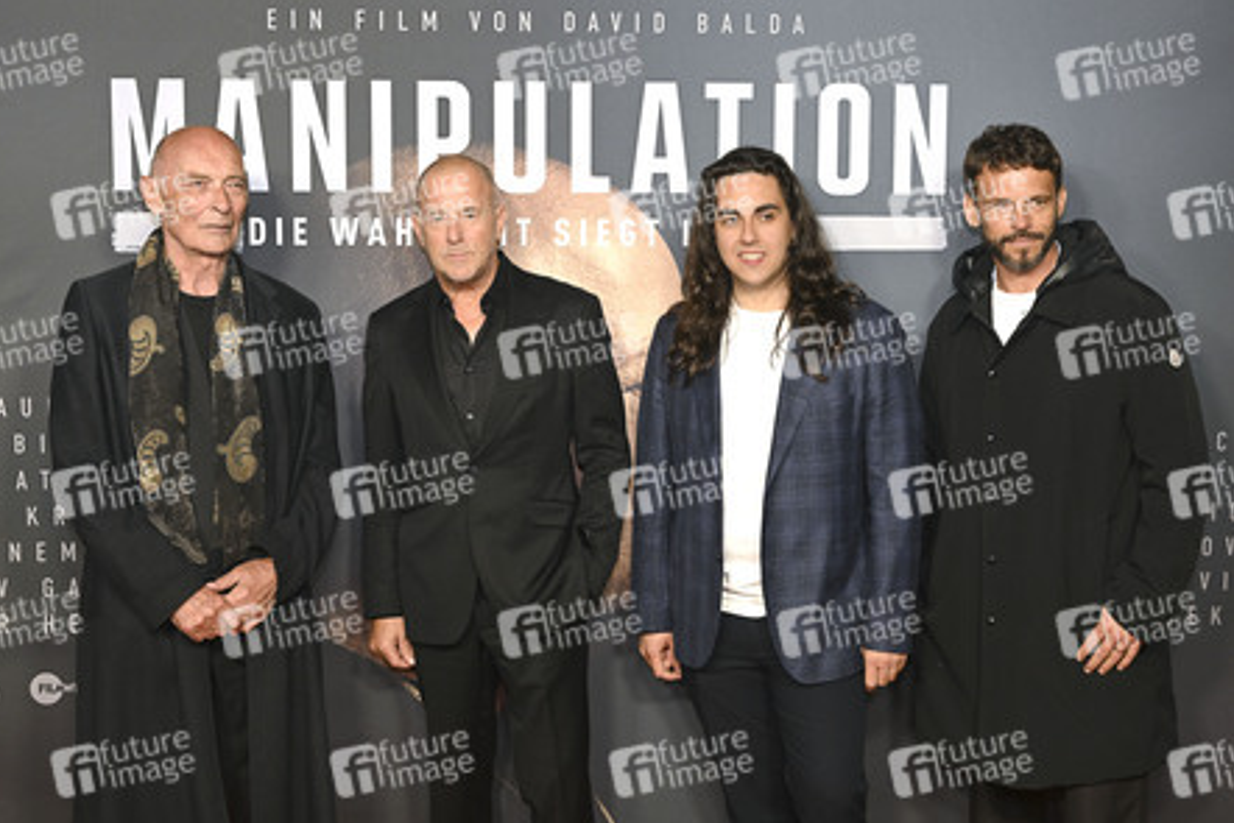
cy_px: 416
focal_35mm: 51
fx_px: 1749
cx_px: 607
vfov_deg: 26.5
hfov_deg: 38.9
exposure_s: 1/160
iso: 1600
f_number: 6.3
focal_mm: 50
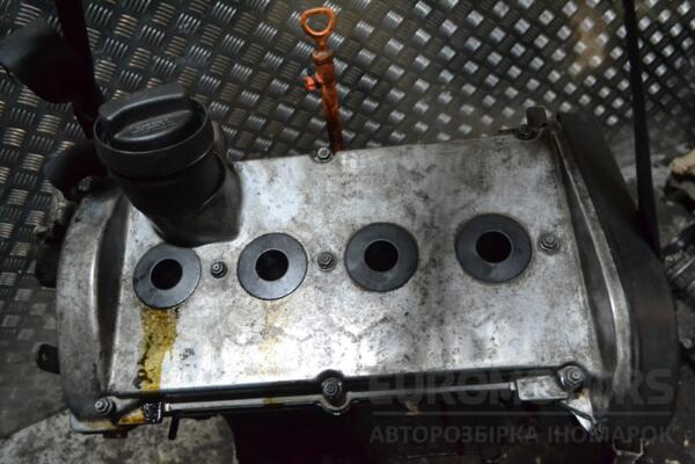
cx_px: 348
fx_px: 579
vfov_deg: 43.6
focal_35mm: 30
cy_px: 232
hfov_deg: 61.9
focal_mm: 20
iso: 3200
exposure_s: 1/125
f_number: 5.6
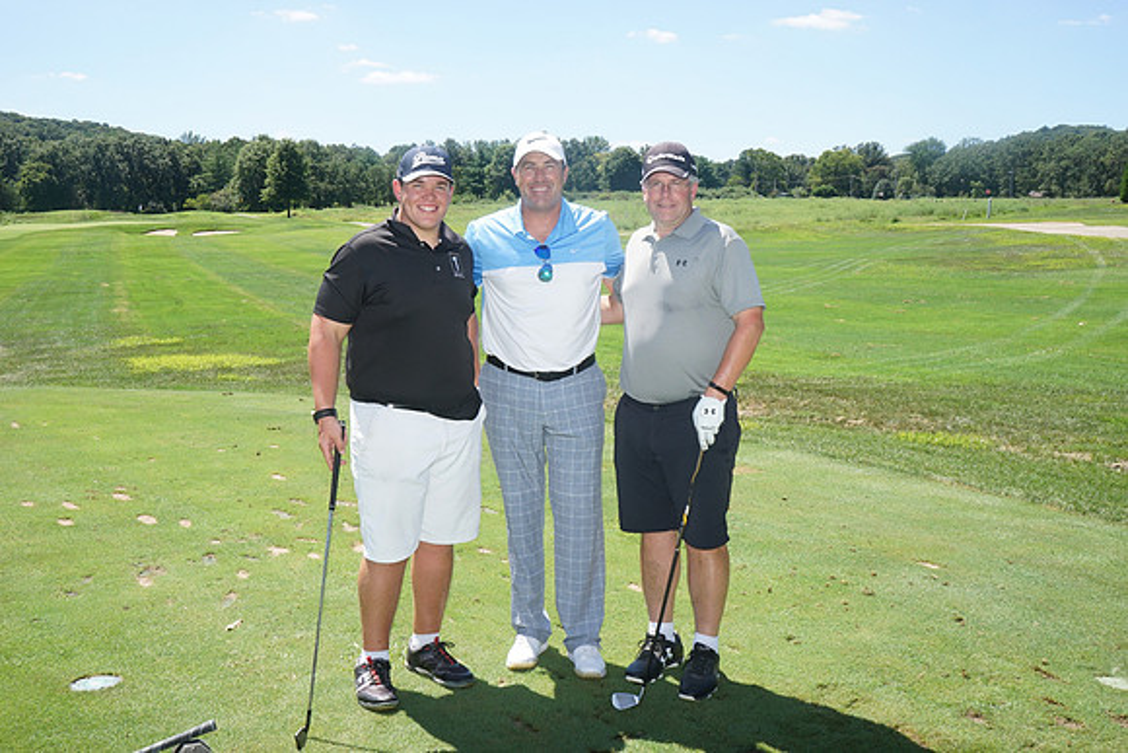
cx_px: 564
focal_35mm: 37
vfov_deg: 36.0
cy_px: 376
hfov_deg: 51.9
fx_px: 1160
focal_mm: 37
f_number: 18
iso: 800
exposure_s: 1/200
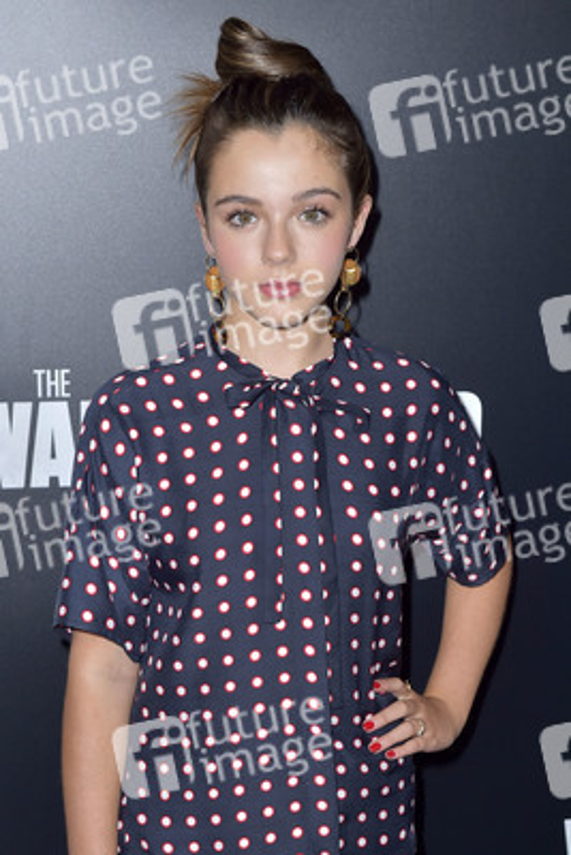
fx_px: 1474
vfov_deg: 32.4
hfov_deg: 21.9
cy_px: 428
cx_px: 286
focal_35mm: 62
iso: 500
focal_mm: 62
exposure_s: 1/250
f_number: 5.6
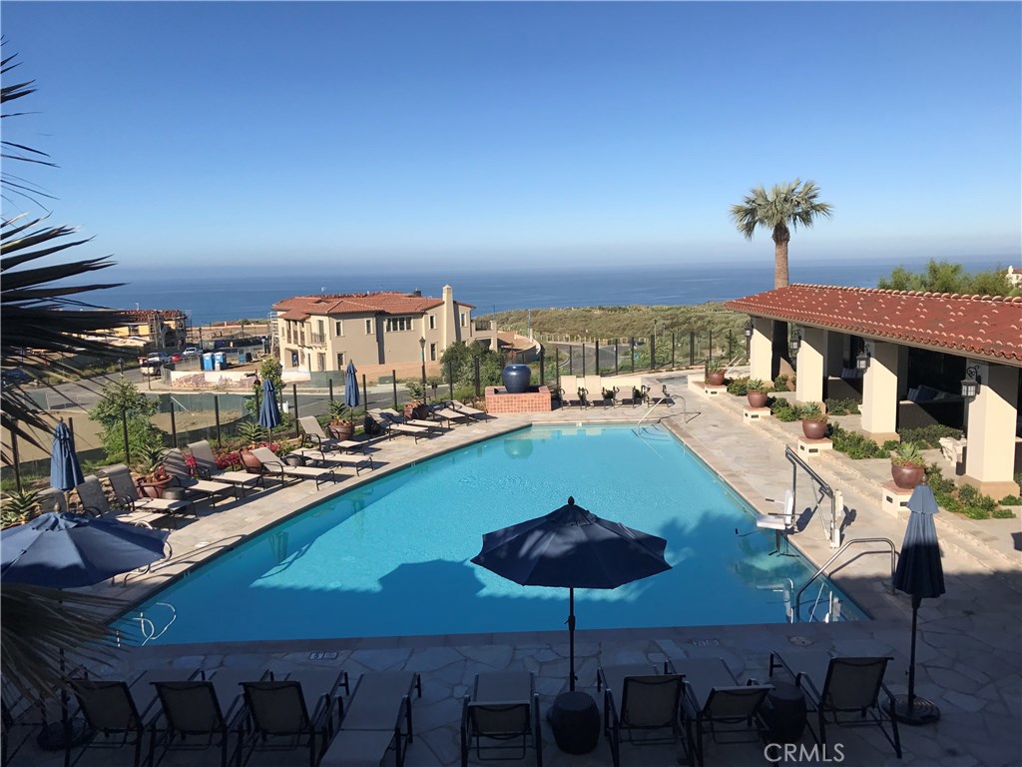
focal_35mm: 28
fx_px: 827
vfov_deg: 49.7
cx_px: 511
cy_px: 384
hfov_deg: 63.4
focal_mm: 3.99
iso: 20
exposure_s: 1/2994
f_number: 1.8
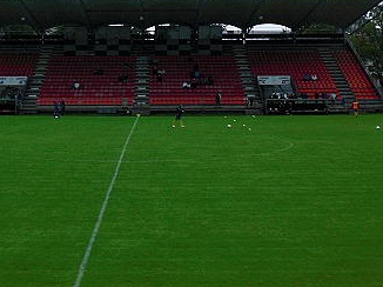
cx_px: 134
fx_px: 774
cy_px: 32
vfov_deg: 20.6
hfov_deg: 27.7
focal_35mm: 70
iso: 64
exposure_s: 1/160
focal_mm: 6.3
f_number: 3.1
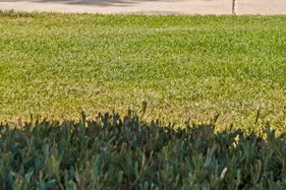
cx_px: 232
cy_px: -138
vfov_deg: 8.2
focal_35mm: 162
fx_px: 1286
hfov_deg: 12.6
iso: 400
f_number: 8
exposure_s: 1/400
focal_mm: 28
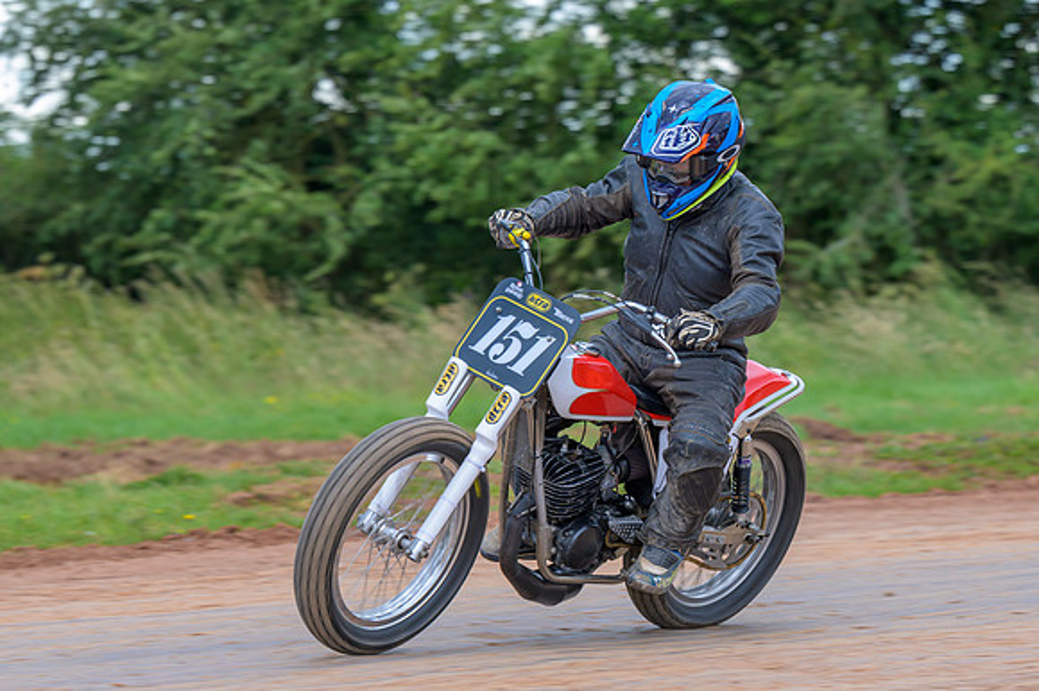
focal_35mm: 211
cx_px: 520
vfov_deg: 6.5
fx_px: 6074
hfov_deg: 9.8
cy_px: 404
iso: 200
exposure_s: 1/320
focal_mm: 120
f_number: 4
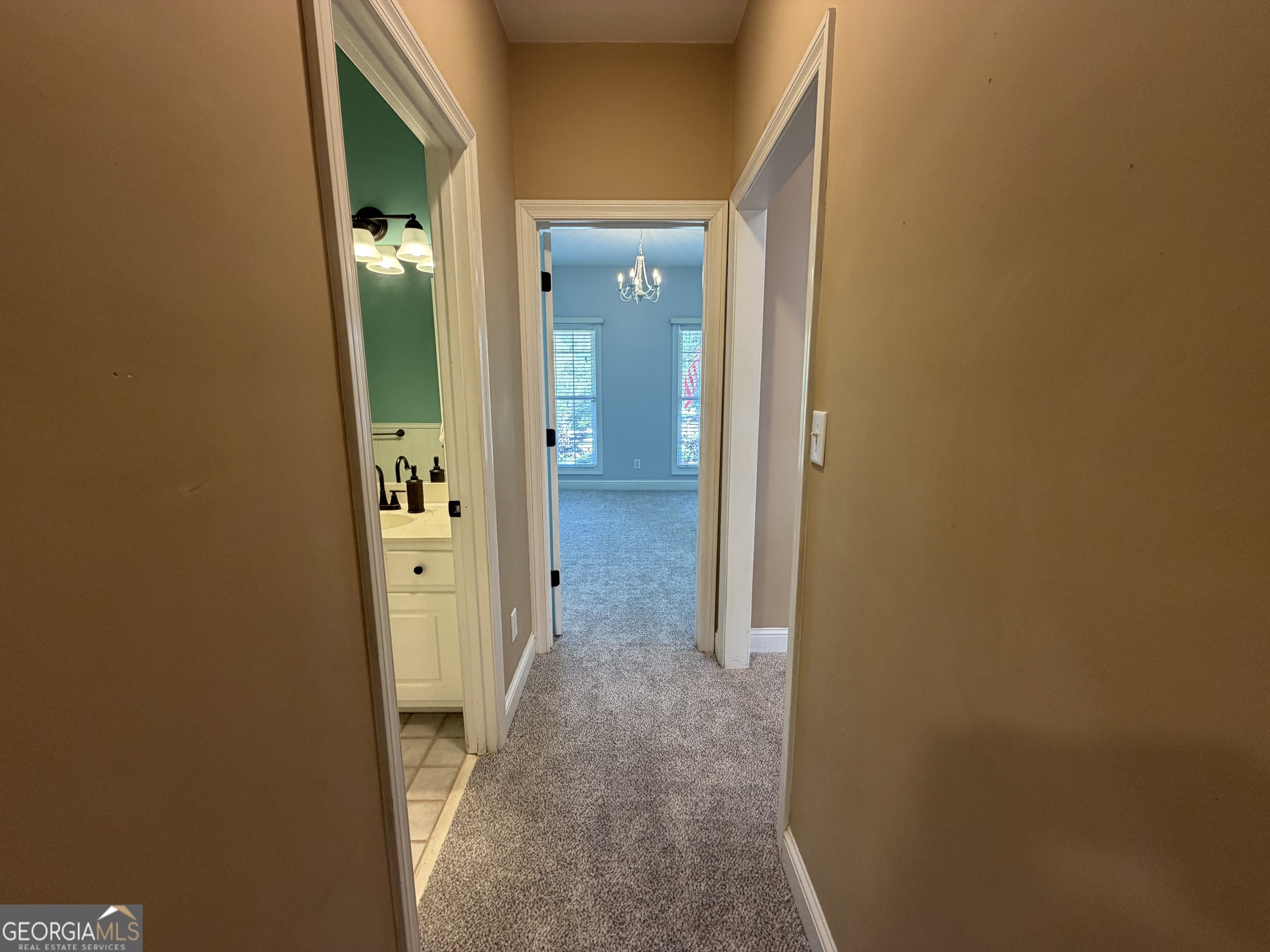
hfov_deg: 102.1
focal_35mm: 14
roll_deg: +0.2
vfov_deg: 85.7
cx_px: 635
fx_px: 514
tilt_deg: -9.5
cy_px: 476
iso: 160
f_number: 2.2
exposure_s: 1/60
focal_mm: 2.22
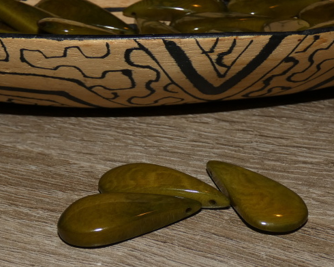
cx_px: 178
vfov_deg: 43.4
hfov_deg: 52.8
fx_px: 336
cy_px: 134
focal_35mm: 34
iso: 80
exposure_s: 1/125
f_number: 3.4
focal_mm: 5.8
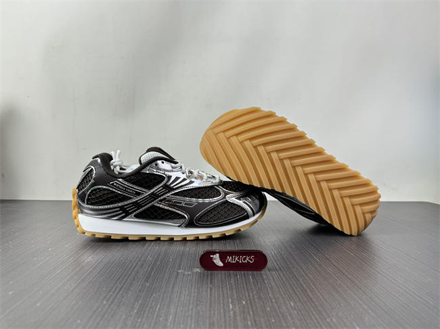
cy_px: 164
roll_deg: -0.2
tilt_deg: -2.8
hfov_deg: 71.6
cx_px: 220
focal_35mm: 24
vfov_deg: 56.8
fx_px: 305
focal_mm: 6.76
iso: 64
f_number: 1.78
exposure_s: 1/151
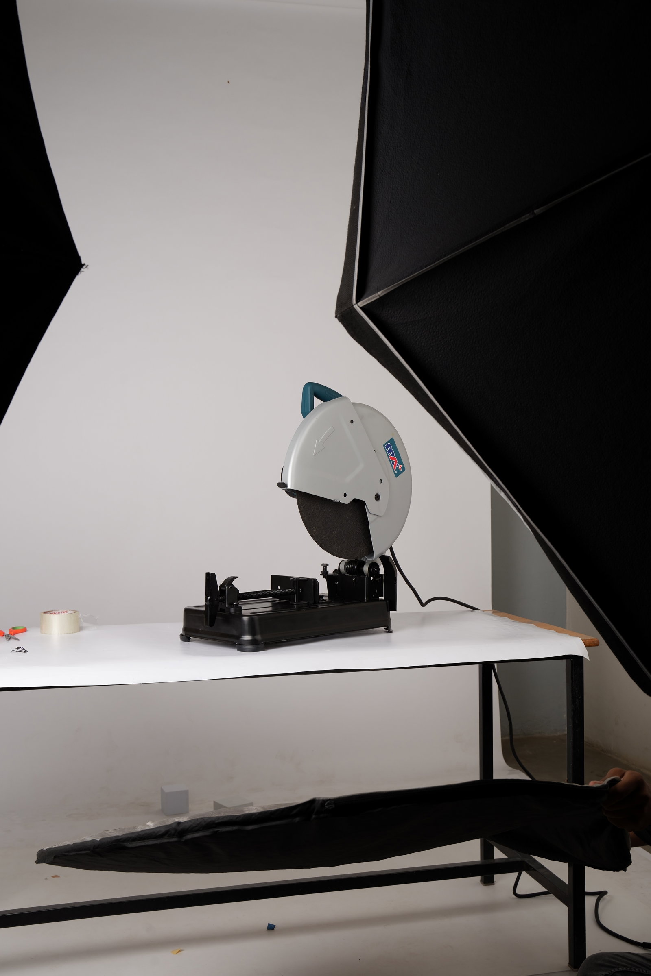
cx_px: 326
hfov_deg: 34.2
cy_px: 488
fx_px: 1058
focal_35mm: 39
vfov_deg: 49.6
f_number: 8
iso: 200
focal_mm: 39
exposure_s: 1/125
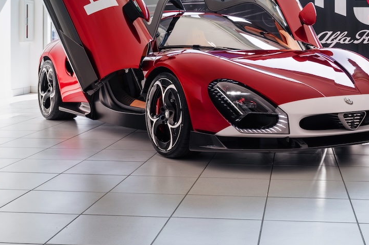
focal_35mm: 58
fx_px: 593
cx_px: 238
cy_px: 51
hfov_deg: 34.3
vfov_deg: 23.1
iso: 100
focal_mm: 34.5
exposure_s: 1/80
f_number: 7.1
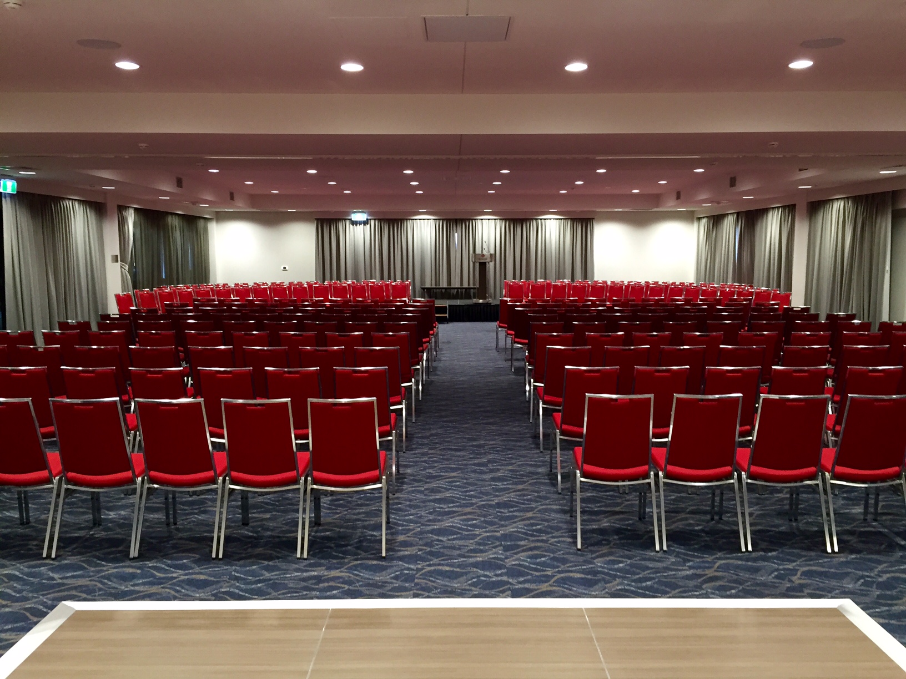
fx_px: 759
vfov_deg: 48.2
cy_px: 340
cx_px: 453
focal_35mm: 29
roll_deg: -1.1
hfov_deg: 61.7
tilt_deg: -5.1
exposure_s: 1/33
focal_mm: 4.15
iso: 160
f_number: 2.2
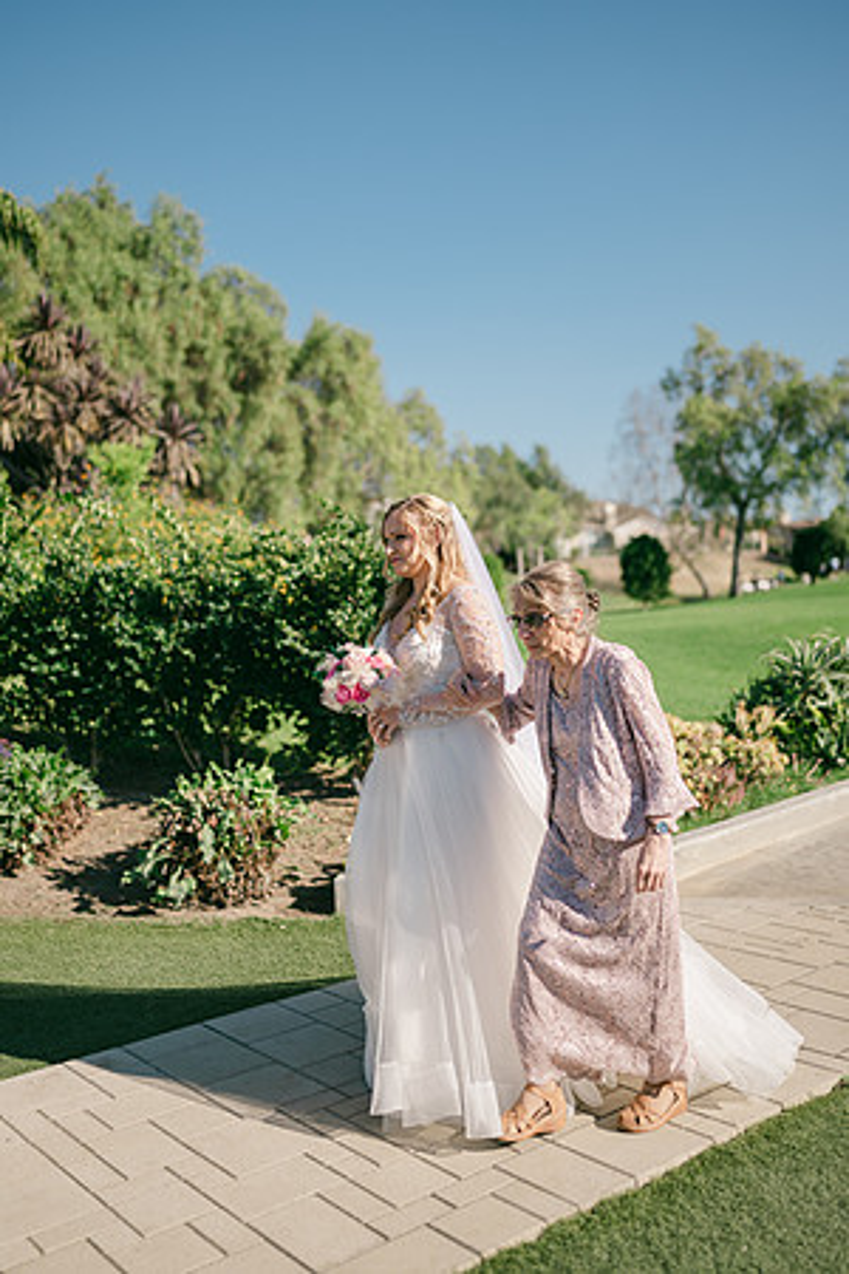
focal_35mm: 35
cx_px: 424
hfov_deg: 37.9
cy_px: 637
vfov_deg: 54.4
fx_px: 1238
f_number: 1.4
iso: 64
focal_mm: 35
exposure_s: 1/8000
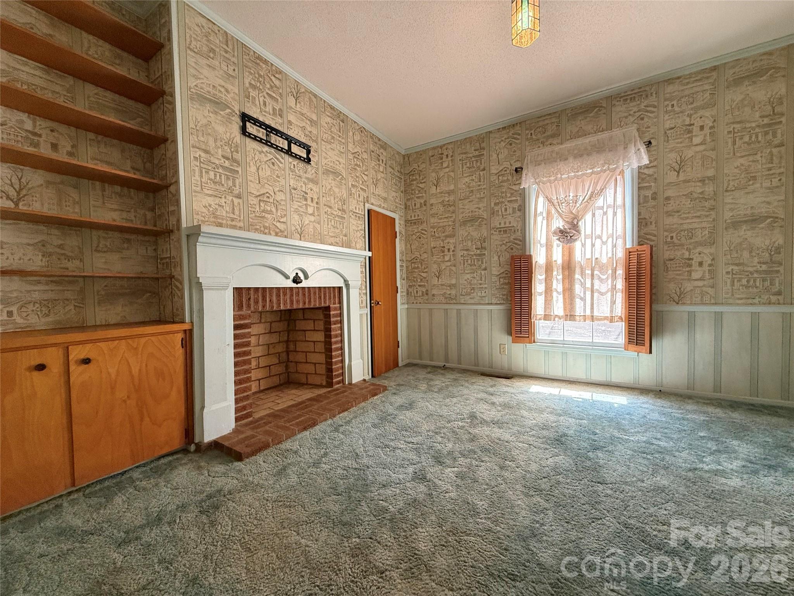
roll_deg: +0.8
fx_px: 321
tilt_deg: -1.2
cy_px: 298
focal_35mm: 14
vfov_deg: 85.7
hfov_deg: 102.1
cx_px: 397
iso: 320
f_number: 2.2
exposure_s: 1/99
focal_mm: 2.22
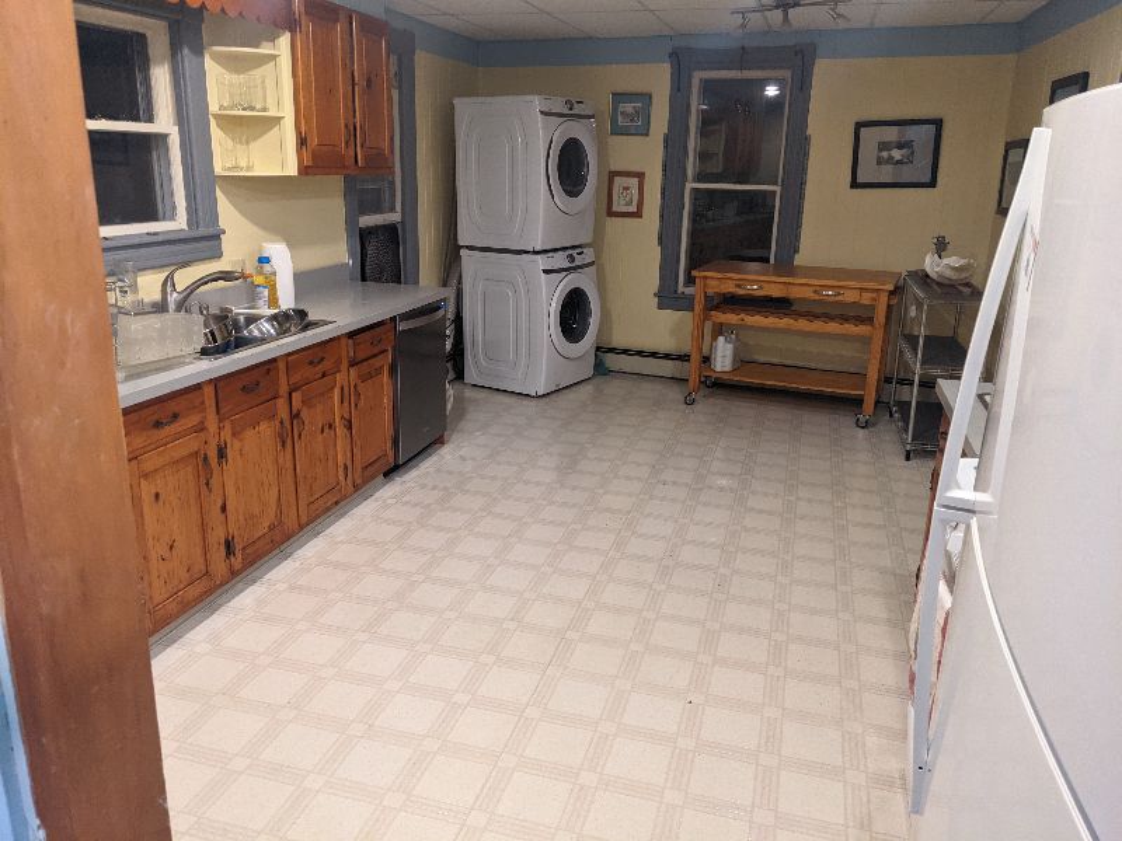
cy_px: 420
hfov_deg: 65.3
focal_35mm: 27
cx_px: 561
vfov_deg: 51.4
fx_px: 875
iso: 343
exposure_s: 1/40
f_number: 1.73
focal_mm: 4.38
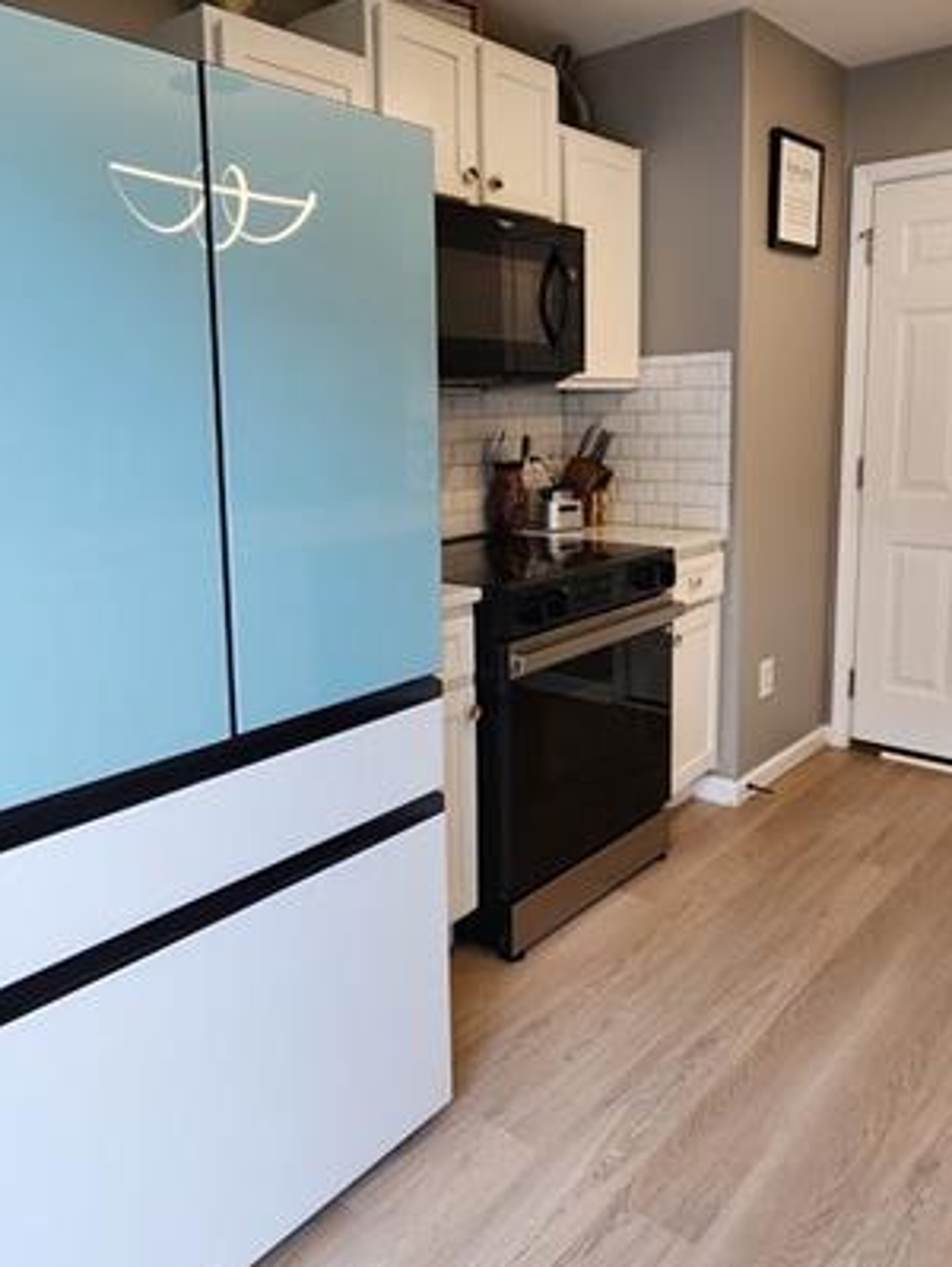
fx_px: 915
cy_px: 553
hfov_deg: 54.9
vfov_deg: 69.1
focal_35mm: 25
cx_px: 454
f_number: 2.2
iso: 100
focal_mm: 2.2
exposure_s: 1/60
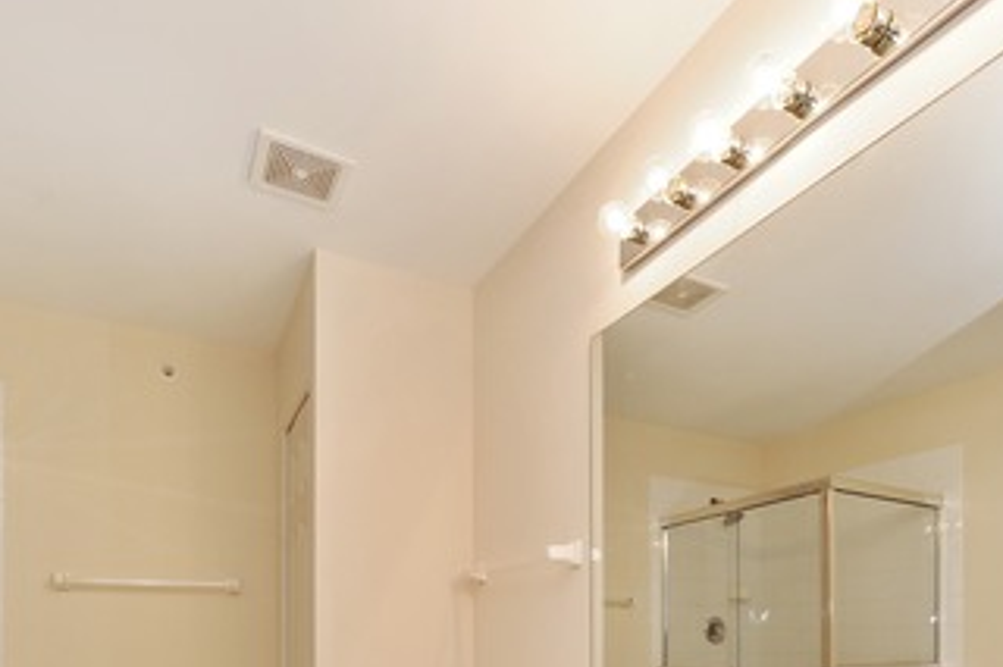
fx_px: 668
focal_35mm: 24
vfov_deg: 47.1
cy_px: 614
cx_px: 545
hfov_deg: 73.6
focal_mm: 12
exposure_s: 1/20
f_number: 8
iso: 200
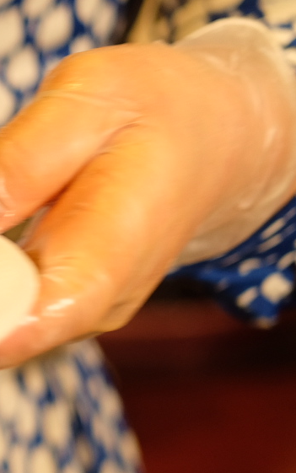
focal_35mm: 171
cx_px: -422
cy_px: 282
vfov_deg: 12.2
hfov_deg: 7.2
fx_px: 2205
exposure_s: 1/90
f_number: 2
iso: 400
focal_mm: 35
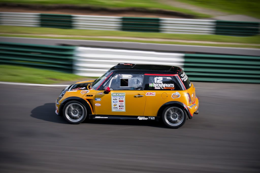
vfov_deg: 16.5
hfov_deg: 24.6
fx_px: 595
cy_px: 86
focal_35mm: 82
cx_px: 130
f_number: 6.7
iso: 200
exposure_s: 1/90
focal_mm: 55
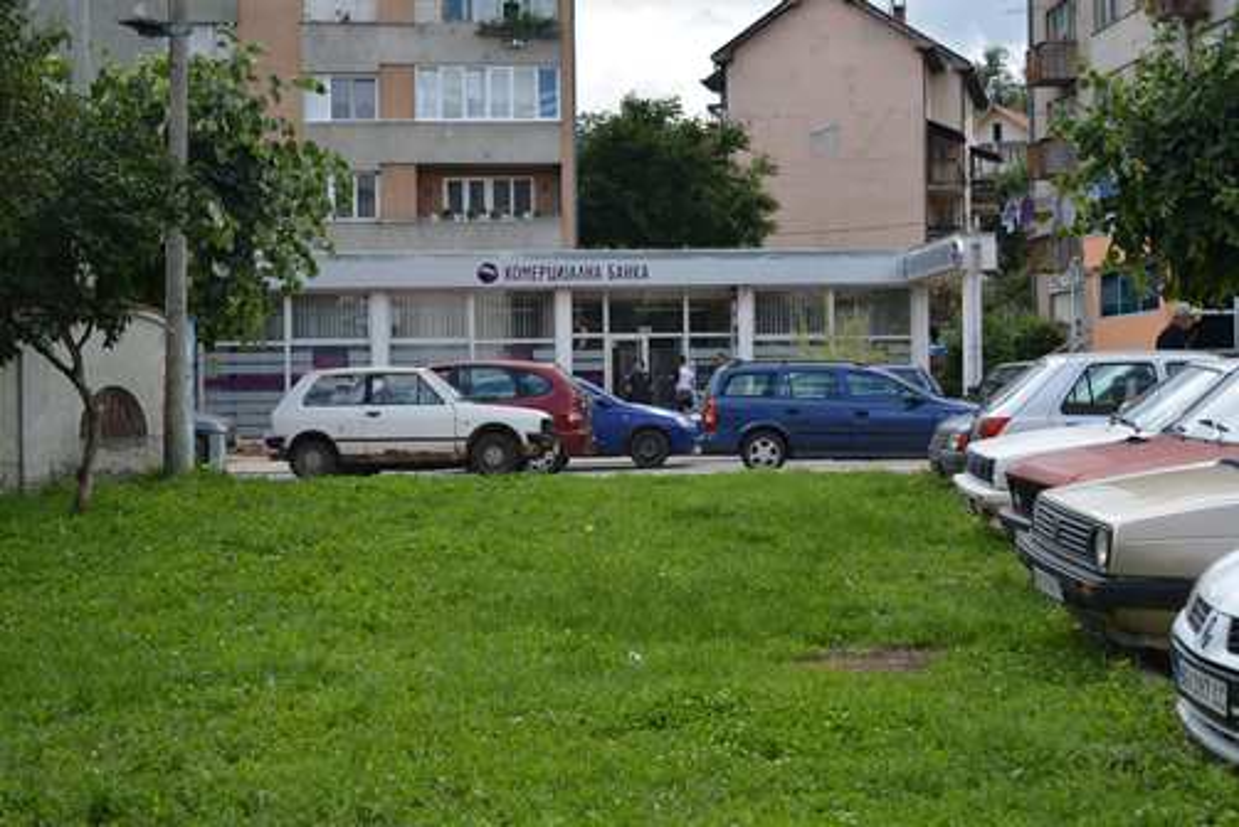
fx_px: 1962
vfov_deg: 23.8
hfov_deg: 35.0
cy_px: 414
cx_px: 620
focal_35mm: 57
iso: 400
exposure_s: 1/1250
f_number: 5.6
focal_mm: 38
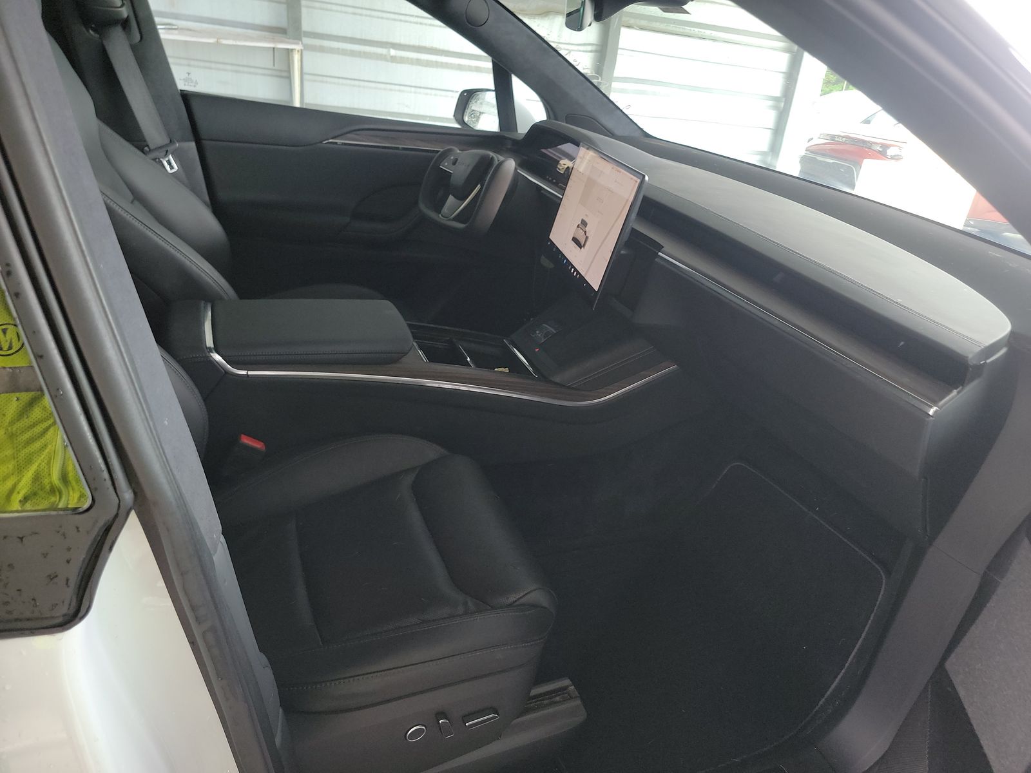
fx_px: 715
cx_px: 516
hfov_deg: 71.6
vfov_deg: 56.8
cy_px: 386
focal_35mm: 24
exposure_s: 1/59
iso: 276
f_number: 1.8
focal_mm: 6.7
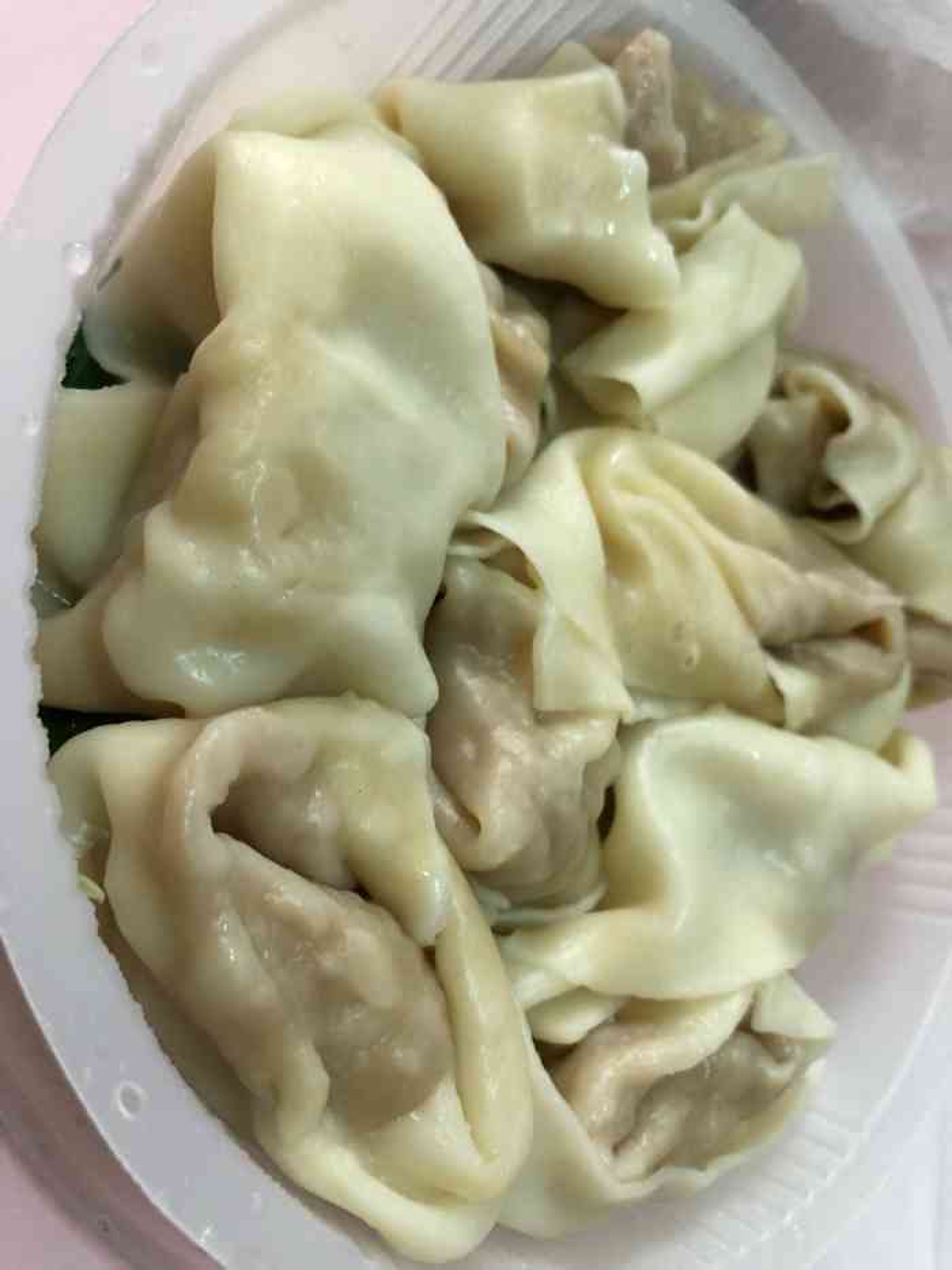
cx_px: 476
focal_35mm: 29
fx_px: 1063
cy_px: 635
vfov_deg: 61.7
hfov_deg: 48.2
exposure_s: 1/25
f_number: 1.8
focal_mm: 3.99
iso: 40
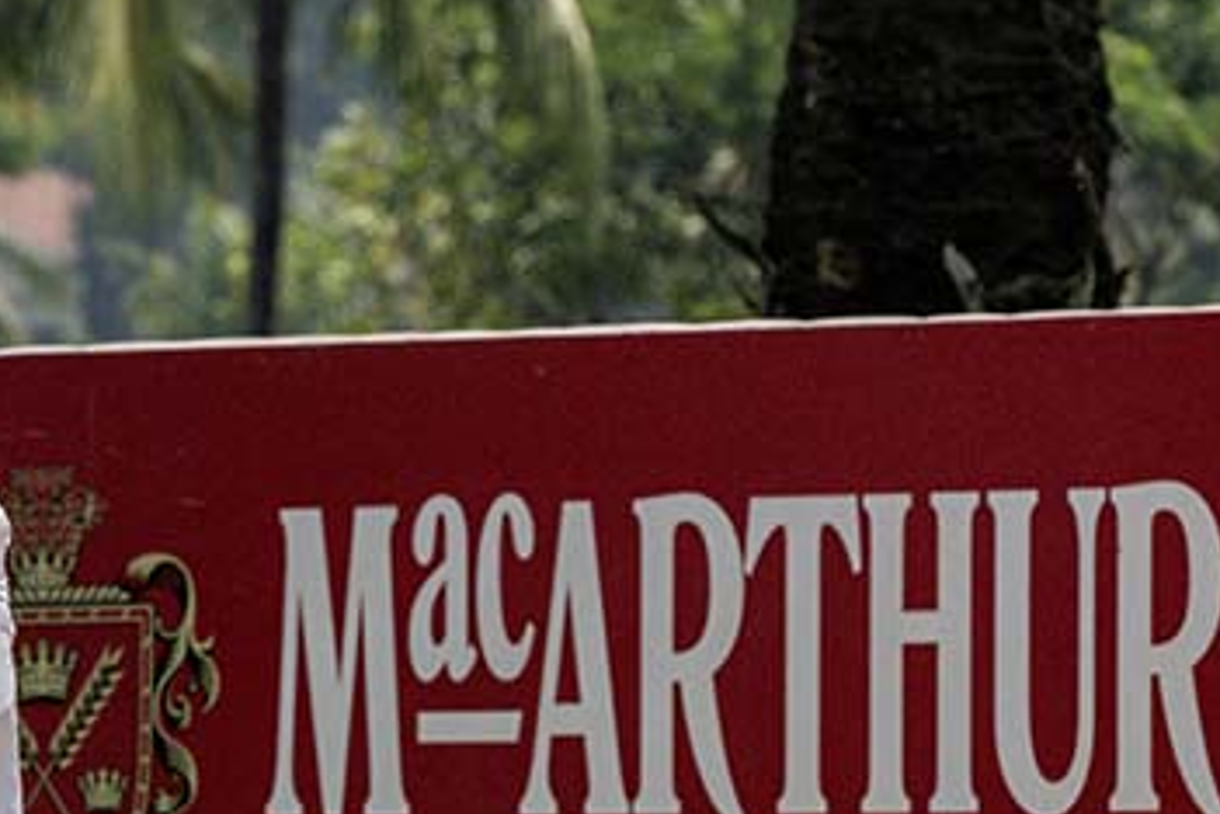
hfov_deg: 6.0
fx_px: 11589
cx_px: 149
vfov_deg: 4.0
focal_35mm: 342
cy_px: 470
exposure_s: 1/5000
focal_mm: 125
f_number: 5.6
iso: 1100
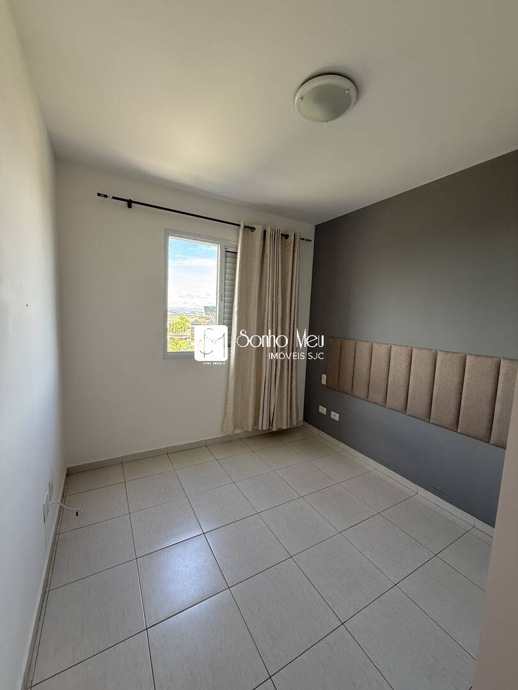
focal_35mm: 14
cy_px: 345
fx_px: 279
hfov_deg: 85.7
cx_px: 259
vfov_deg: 102.1
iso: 100
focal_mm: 2.22
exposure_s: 1/99
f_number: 2.2
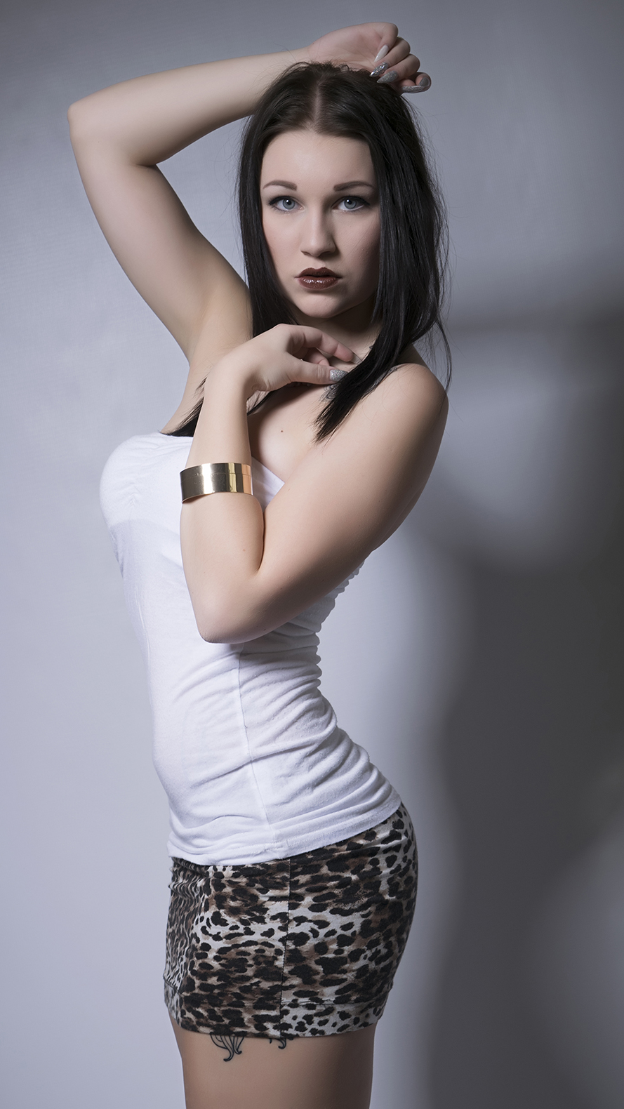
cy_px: 550
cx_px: 338
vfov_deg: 24.3
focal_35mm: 88
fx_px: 2574
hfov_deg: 13.8
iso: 100
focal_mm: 55
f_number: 8
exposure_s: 1/200
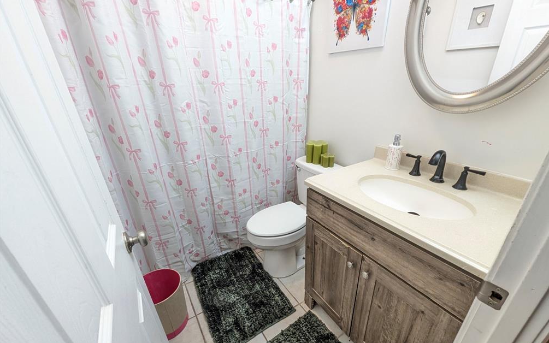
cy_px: 192
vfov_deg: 78.3
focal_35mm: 14
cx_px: 277
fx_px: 209
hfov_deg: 105.3
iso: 303
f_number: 2.2
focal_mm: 1.95
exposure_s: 1/30
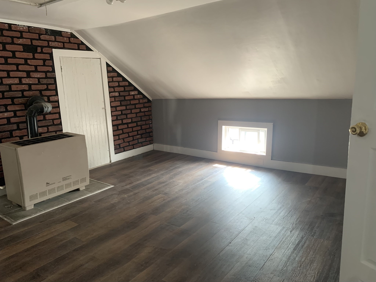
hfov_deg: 67.3
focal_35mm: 26
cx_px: 188
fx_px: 282
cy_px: 141
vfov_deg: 53.1
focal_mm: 4.25
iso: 160
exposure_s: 1/60
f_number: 1.8
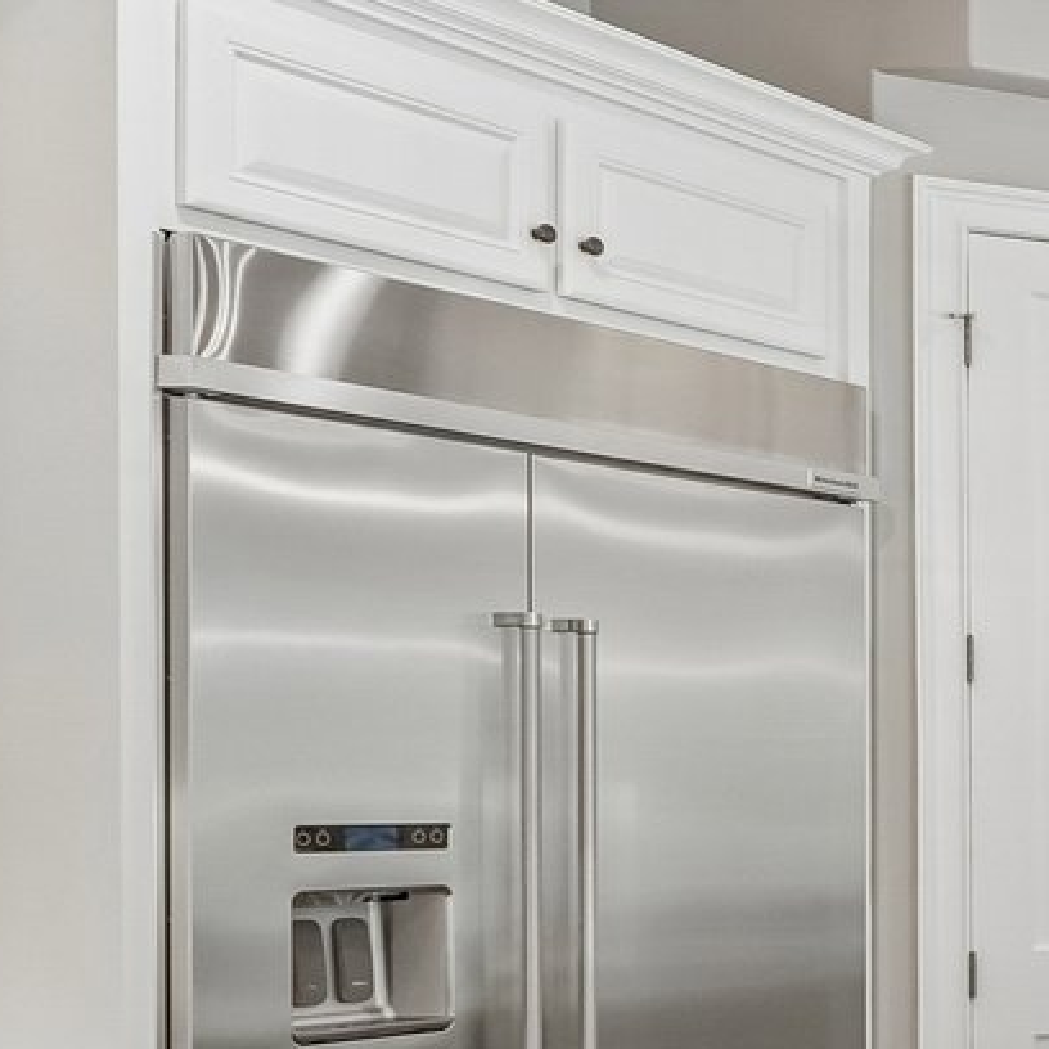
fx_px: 2194
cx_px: 2347
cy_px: 809
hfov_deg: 16.3
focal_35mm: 64
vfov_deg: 26.5
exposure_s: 1/6
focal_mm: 10
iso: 400
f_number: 8
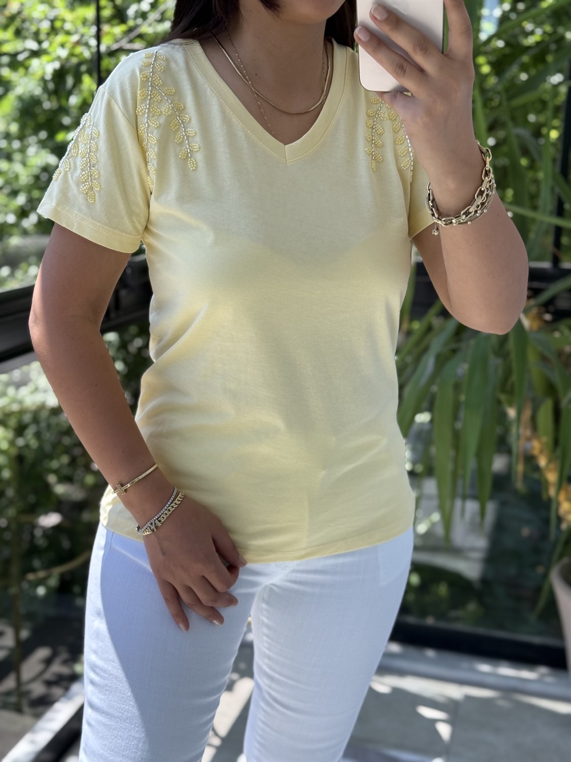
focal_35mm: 48
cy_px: 381
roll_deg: +0.7
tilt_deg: -30.4
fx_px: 1056
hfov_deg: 30.3
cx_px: 286
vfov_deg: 39.7
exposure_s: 1/429
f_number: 1.78
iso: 64
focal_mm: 6.76
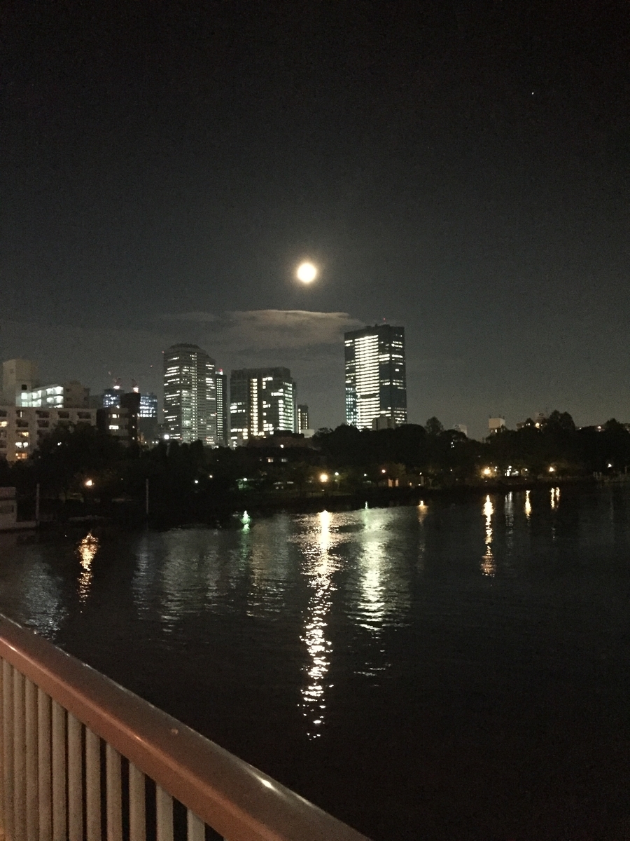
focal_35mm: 29
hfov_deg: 48.2
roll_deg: +1.1
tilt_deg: +4.1
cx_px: 315
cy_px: 420
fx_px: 704
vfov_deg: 61.7
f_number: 2.2
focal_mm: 4.15
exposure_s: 1/15
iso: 2000
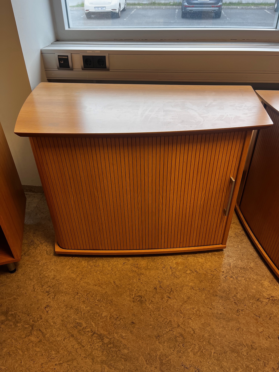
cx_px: 140
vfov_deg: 67.3
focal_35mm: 26
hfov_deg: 53.1
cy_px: 186
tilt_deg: -35.3
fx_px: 279
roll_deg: +0.9
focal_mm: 5.1
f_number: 1.6
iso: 64
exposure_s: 1/100
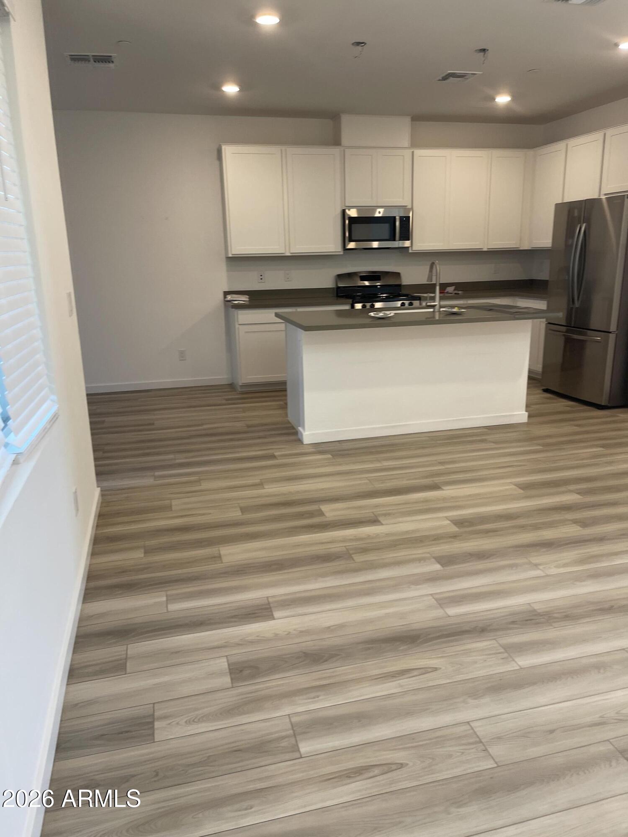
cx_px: 314
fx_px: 605
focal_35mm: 25
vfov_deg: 69.4
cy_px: 418
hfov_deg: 54.9
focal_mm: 5.1
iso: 100
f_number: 1.6
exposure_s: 1/120
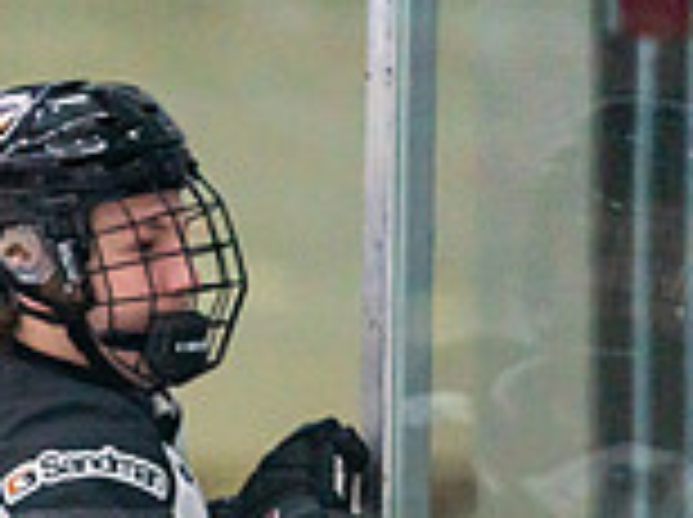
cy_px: 813
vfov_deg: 2.0
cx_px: -68
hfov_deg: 2.7
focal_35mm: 726
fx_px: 14512
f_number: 2.8
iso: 3200
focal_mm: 200
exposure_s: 1/1250
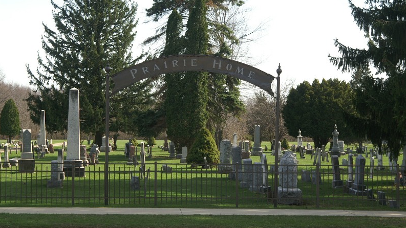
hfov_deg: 22.5
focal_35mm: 95
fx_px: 1023
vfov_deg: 12.7
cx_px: 203
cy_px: 100
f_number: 7.1
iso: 100
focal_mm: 60
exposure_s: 1/160
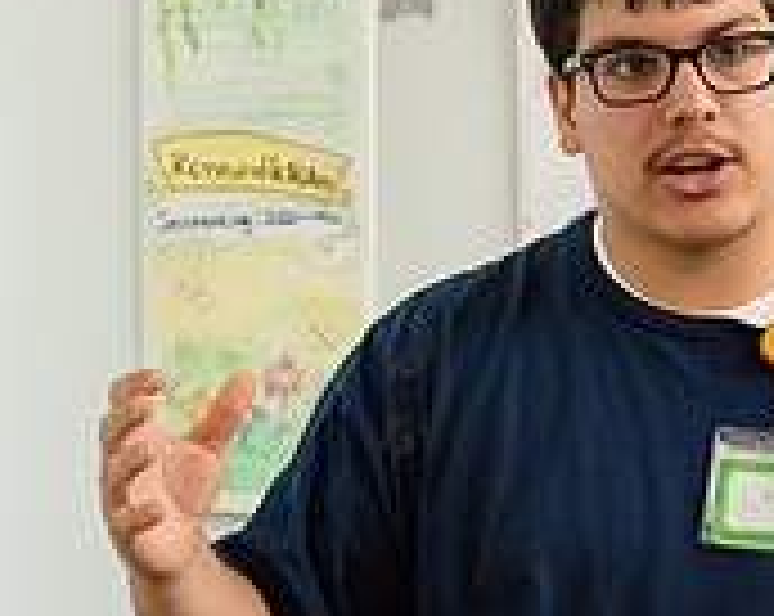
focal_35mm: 150
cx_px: 443
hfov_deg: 12.9
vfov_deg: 10.3
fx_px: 3430
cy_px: 377
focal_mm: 45
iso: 2500
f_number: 4
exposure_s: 1/400
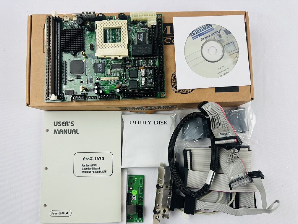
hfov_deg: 71.6
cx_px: 149
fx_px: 207
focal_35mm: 24
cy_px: 112
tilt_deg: -84.8
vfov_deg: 56.8
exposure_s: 1/120
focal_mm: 6.86
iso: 80
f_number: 1.78
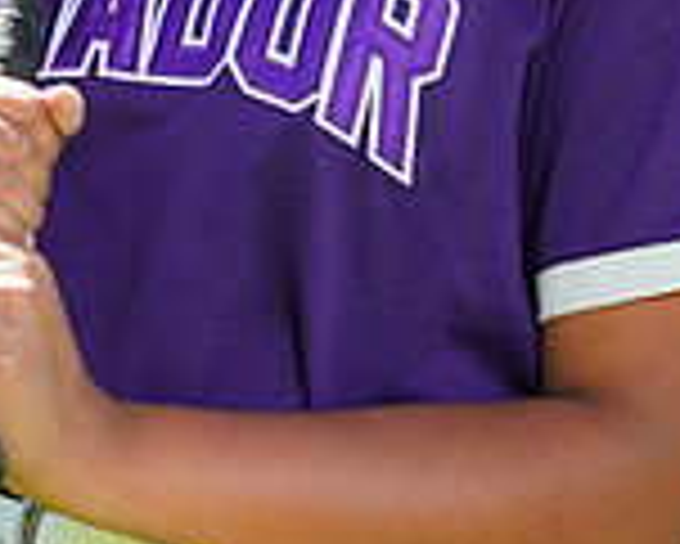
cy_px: -252
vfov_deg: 1.4
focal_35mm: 1090
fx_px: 21951
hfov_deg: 1.8
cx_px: 315
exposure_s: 1/125
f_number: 10
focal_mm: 303
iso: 200
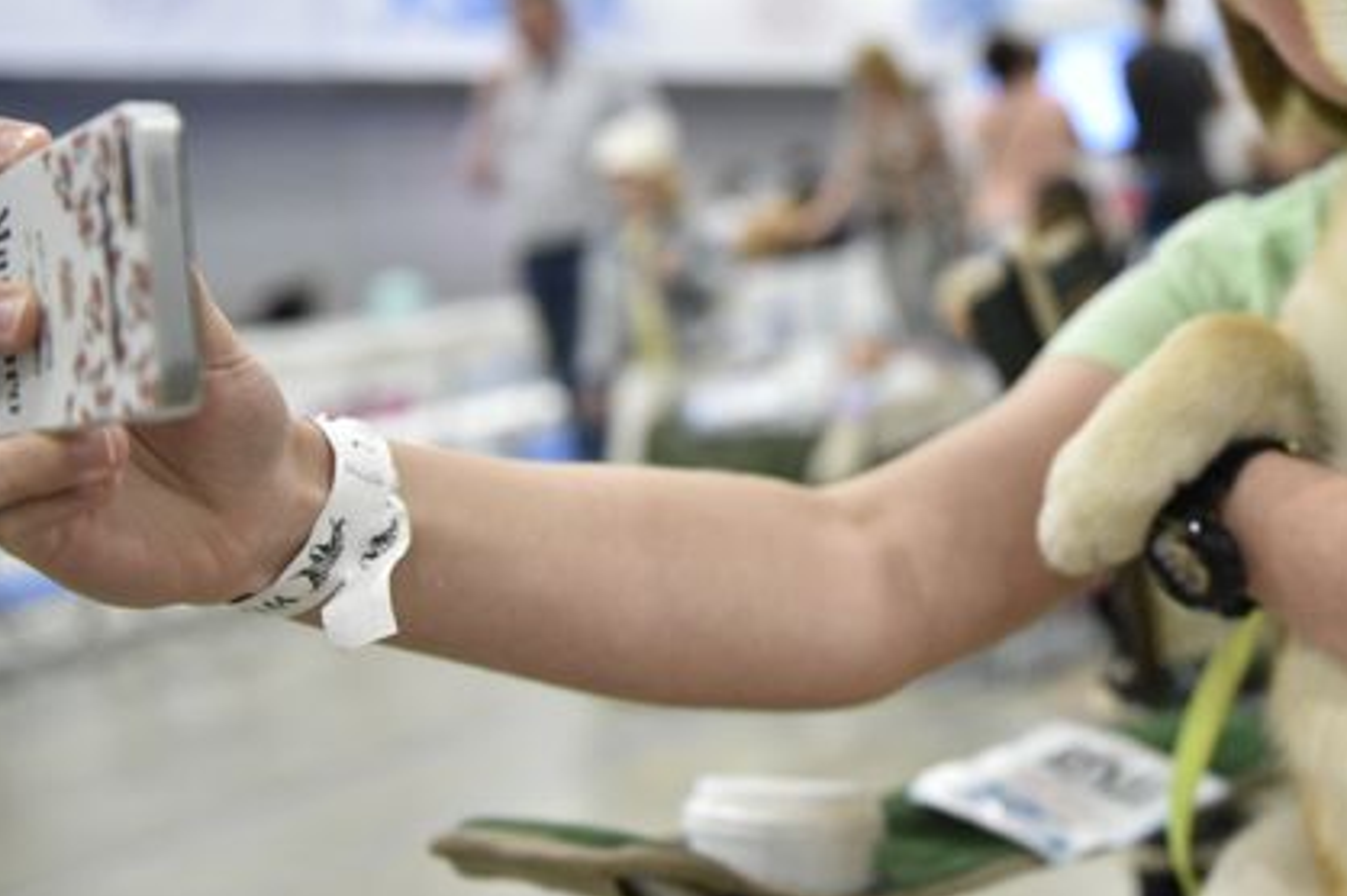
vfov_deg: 23.4
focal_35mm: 57
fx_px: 2131
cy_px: 177
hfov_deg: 34.2
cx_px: 1051
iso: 3200
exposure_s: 1/160
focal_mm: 34
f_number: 2.8
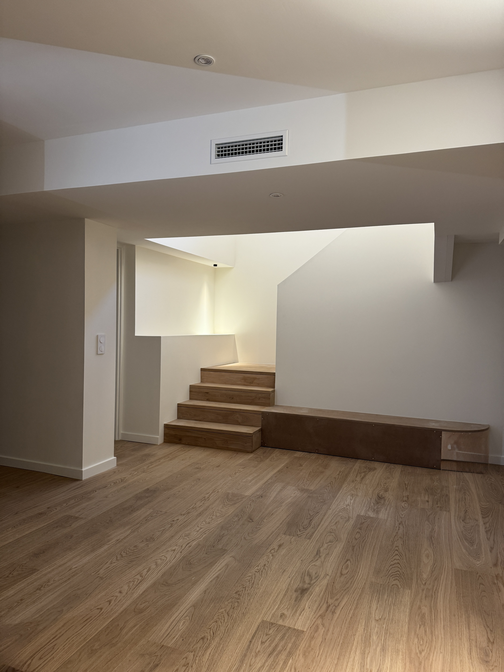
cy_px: 336
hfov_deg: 56.8
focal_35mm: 24
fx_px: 466
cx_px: 252
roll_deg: -1.1
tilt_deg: -1.0
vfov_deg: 71.6
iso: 200
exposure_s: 1/50
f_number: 1.78
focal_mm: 6.76
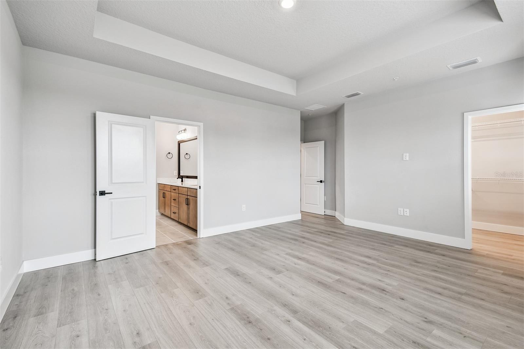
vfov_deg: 77.3
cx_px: 262
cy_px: 174
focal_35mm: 15
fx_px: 218
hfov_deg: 100.4
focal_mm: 10
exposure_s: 1/15
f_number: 7.1
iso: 100
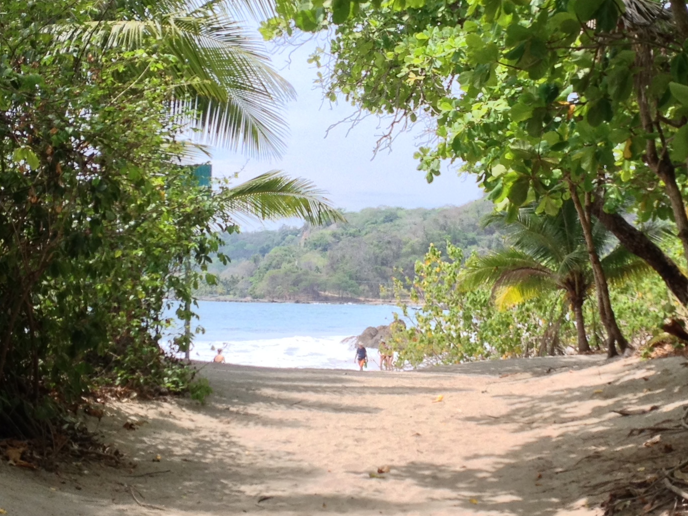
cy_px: 240
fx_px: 1650
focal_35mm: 83
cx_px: 410
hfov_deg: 23.5
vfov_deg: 17.8
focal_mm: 4.28
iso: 50
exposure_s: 1/627
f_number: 2.4
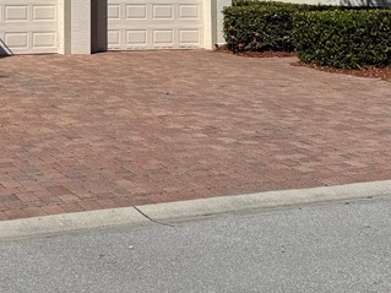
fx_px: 869
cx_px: 38
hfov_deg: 24.6
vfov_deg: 17.6
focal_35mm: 77
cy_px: -116
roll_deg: -0.6
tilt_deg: +5.3
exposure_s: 1/9009
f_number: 1.78
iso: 80
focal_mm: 6.76
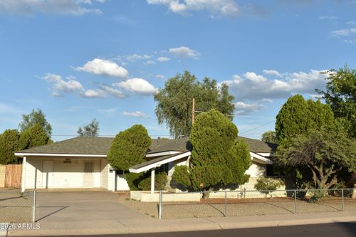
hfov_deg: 51.3
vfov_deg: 35.5
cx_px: 178
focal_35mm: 38
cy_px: 118
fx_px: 371
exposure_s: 1/500
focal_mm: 25
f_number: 8
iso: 200
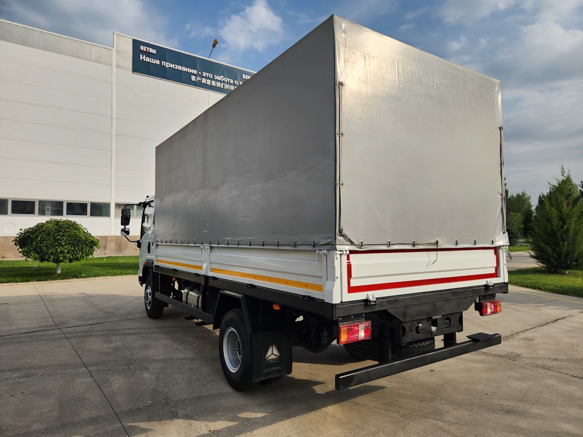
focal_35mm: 23
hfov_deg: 73.9
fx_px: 387
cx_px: 292
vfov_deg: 58.9
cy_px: 218
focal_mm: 5.4
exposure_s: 1/2016
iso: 20
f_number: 1.8
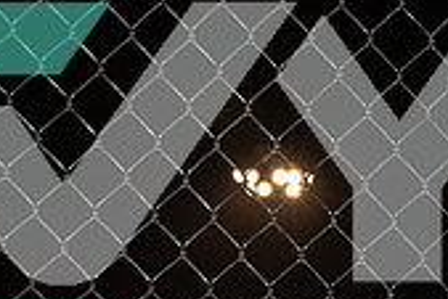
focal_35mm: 134
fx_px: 1669
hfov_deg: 14.8
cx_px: 517
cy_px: 464
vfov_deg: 9.9
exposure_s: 1/125
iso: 125
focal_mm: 39
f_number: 5.6
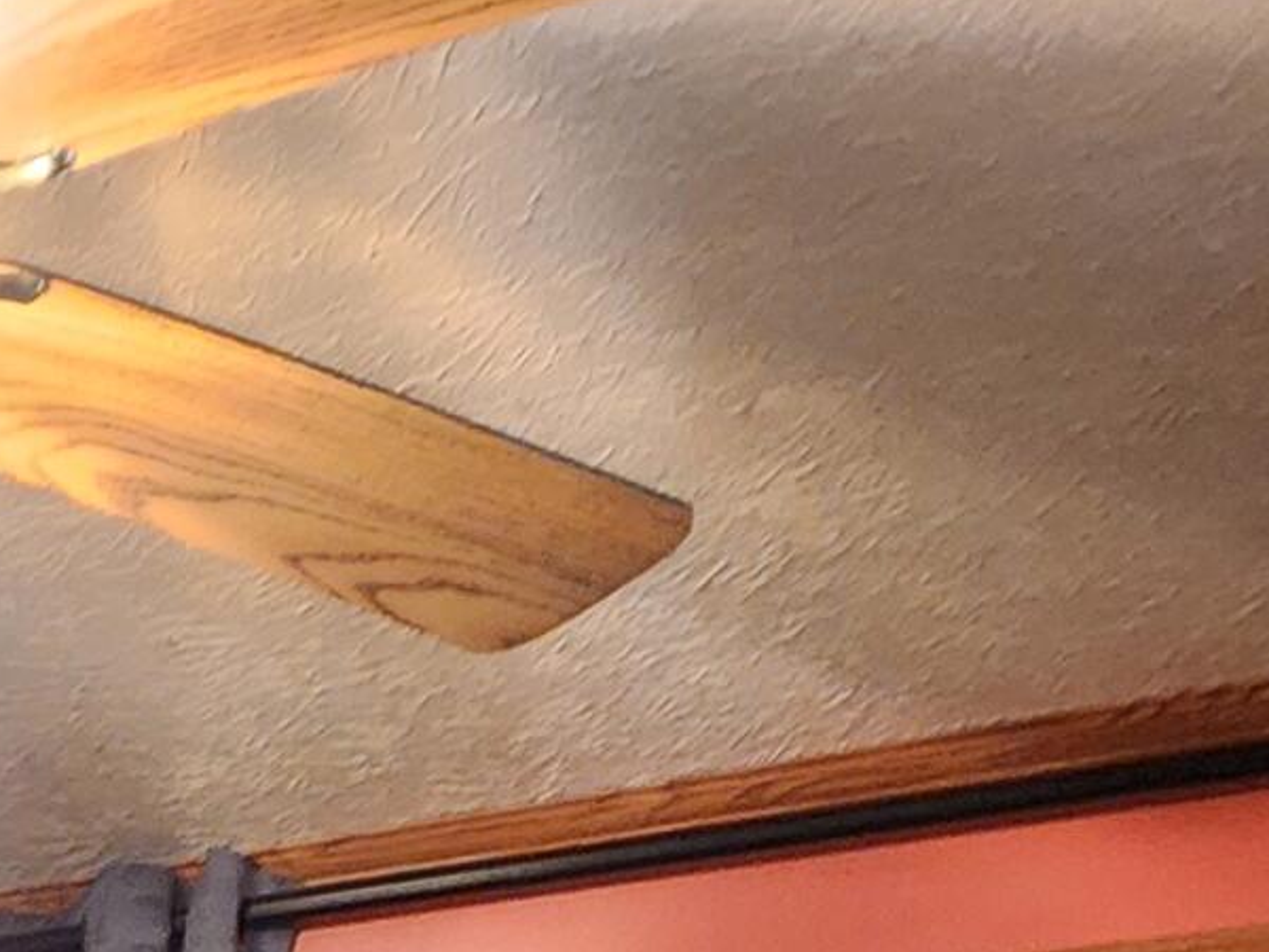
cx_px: -1058
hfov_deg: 20.4
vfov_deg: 15.4
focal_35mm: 65
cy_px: 2152
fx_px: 2383
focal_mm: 2.2
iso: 640
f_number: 2.2
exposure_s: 1/30
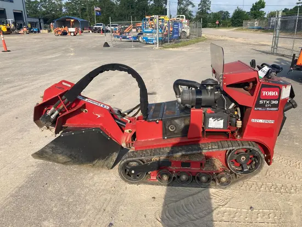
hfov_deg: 63.4
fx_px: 244
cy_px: 114
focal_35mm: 28
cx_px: 151
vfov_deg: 49.8
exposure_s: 1/1279
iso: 20
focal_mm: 3.99
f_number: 1.8
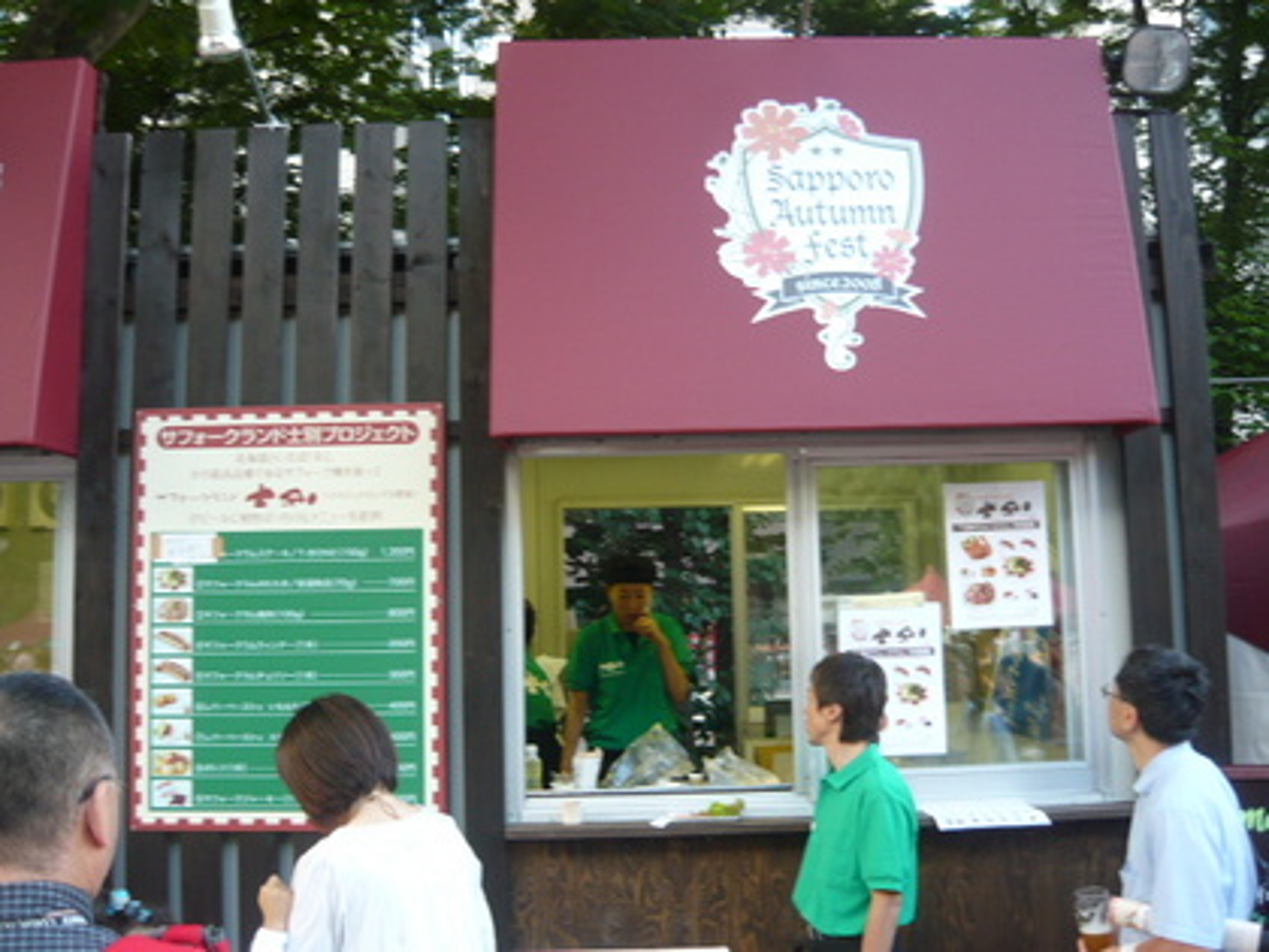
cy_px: 476
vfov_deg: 42.9
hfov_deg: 55.4
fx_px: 1210
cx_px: 634
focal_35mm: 33
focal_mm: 5.5
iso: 100
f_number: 2.8
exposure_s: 1/40
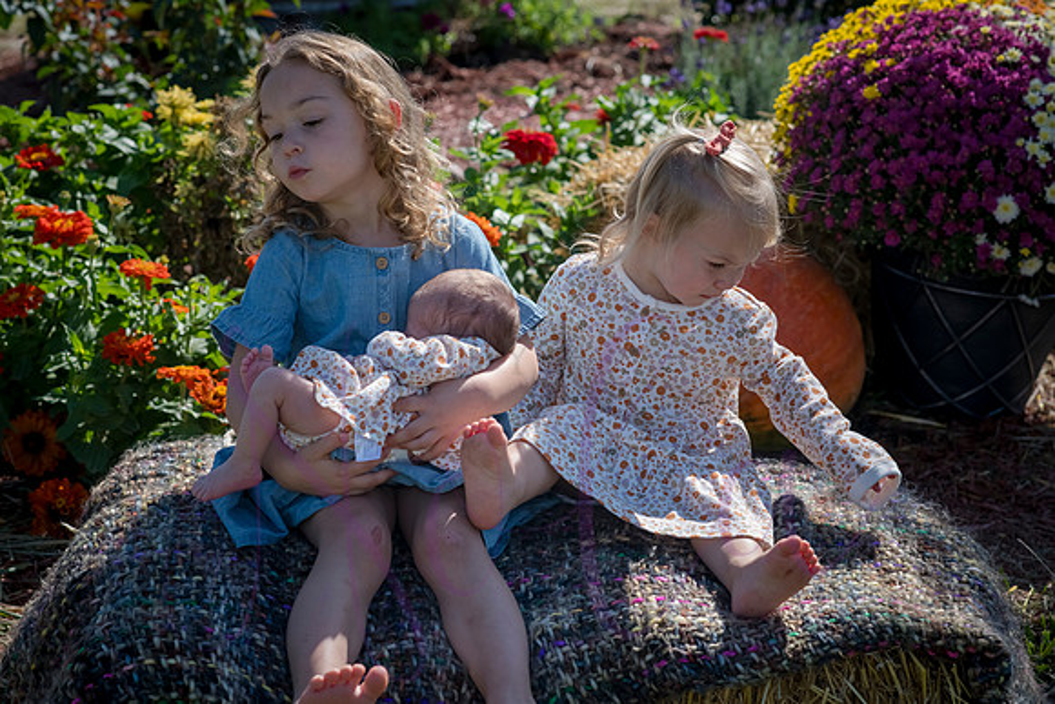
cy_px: 352
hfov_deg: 23.9
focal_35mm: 85
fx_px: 2491
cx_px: 528
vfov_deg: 16.1
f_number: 6.3
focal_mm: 85
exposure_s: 1/1250
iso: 400
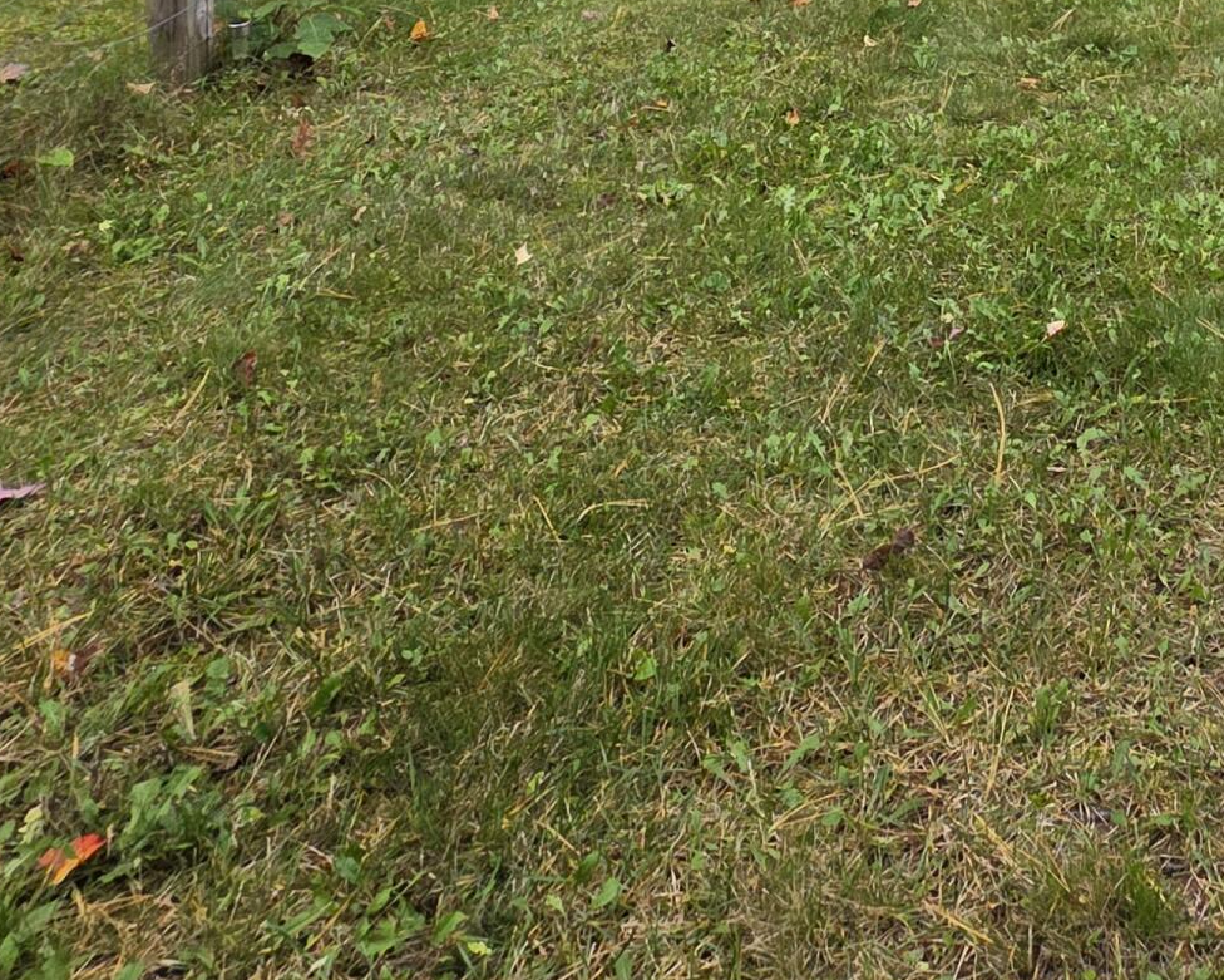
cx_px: 1224
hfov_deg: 40.9
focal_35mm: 39
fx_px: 1413
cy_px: -409
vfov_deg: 28.4
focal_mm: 2.2
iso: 40
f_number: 1.9
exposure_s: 1/541
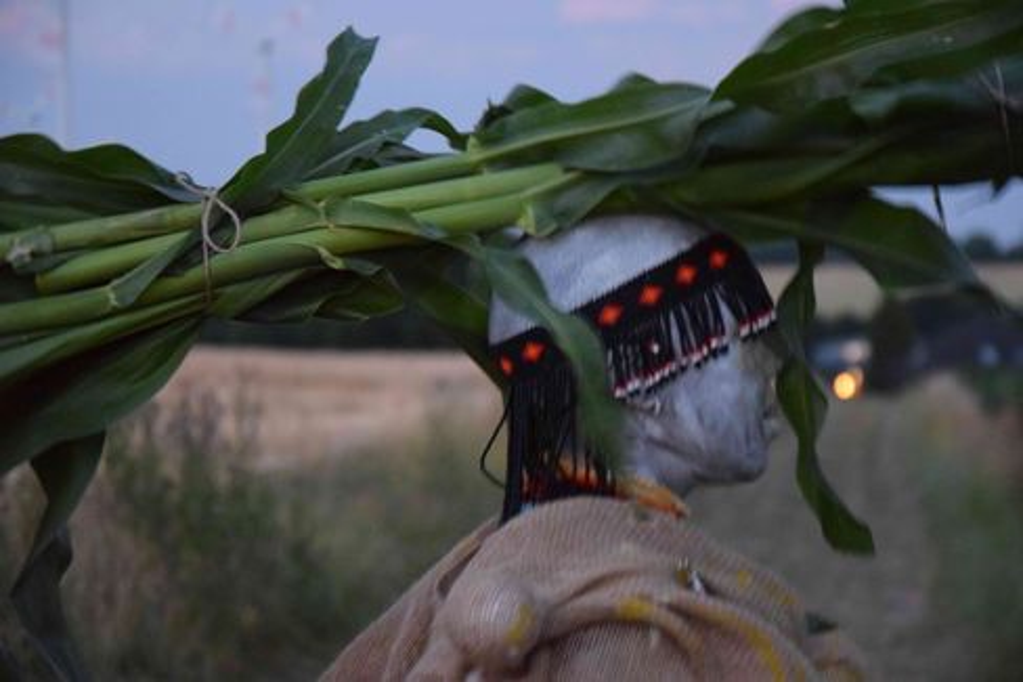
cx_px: 512
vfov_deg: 10.7
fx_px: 3622
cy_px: 341
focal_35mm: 128
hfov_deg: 16.1
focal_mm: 85
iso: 6400
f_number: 5.6
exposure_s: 1/4
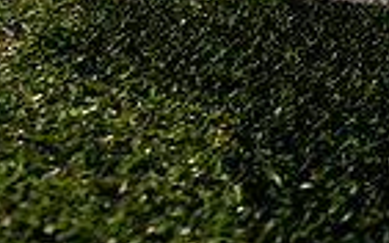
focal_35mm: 107
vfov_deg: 10.5
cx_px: 262
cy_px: -348
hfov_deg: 19.4
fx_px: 1134
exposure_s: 1/1250
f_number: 4.5
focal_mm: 33
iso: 100
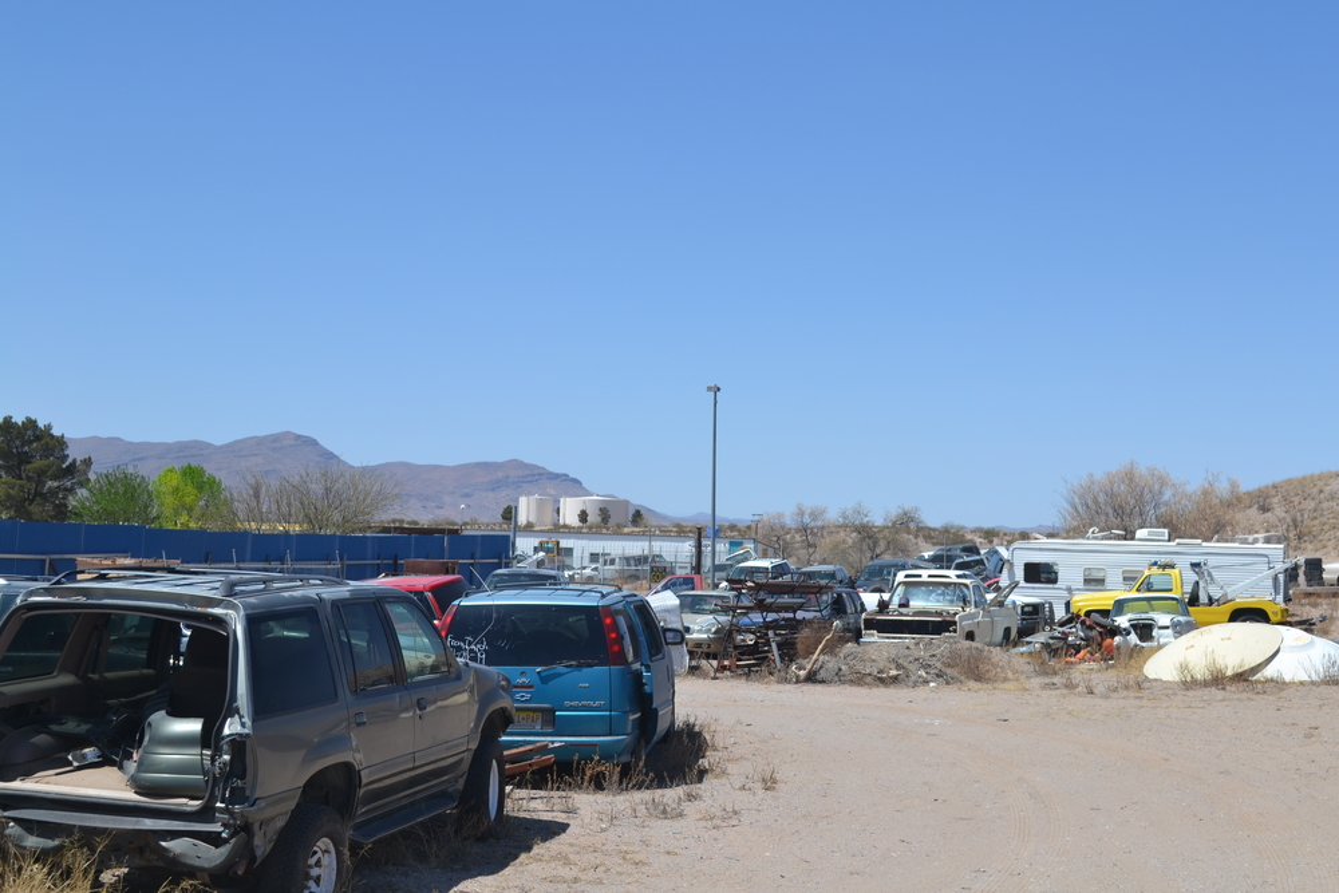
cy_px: 446
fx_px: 1785
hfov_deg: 41.1
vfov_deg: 28.1
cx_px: 670
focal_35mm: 48
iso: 100
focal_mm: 32
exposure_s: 1/250
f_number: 8
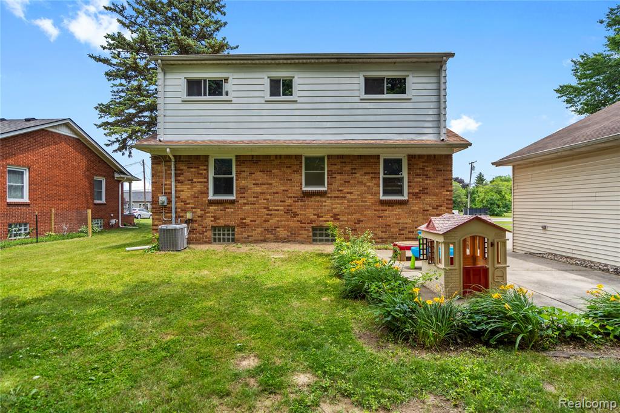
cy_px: 206
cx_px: 310
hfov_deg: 96.8
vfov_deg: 73.7
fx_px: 275
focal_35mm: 16
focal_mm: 16
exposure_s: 1/400
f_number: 4
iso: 100
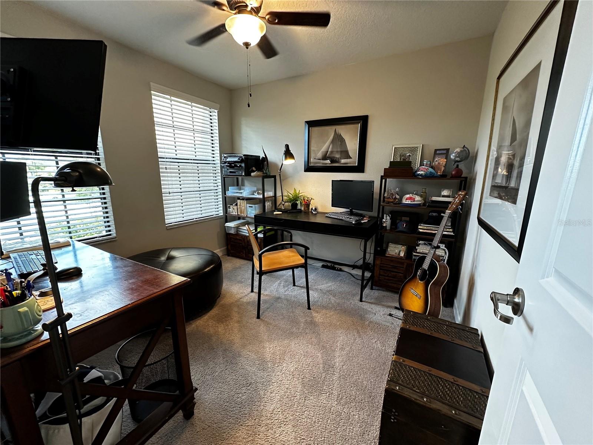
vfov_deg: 85.7
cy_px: 222
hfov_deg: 102.1
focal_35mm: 14
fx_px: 240
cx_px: 296
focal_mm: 2.22
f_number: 2.2
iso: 200
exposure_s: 1/60
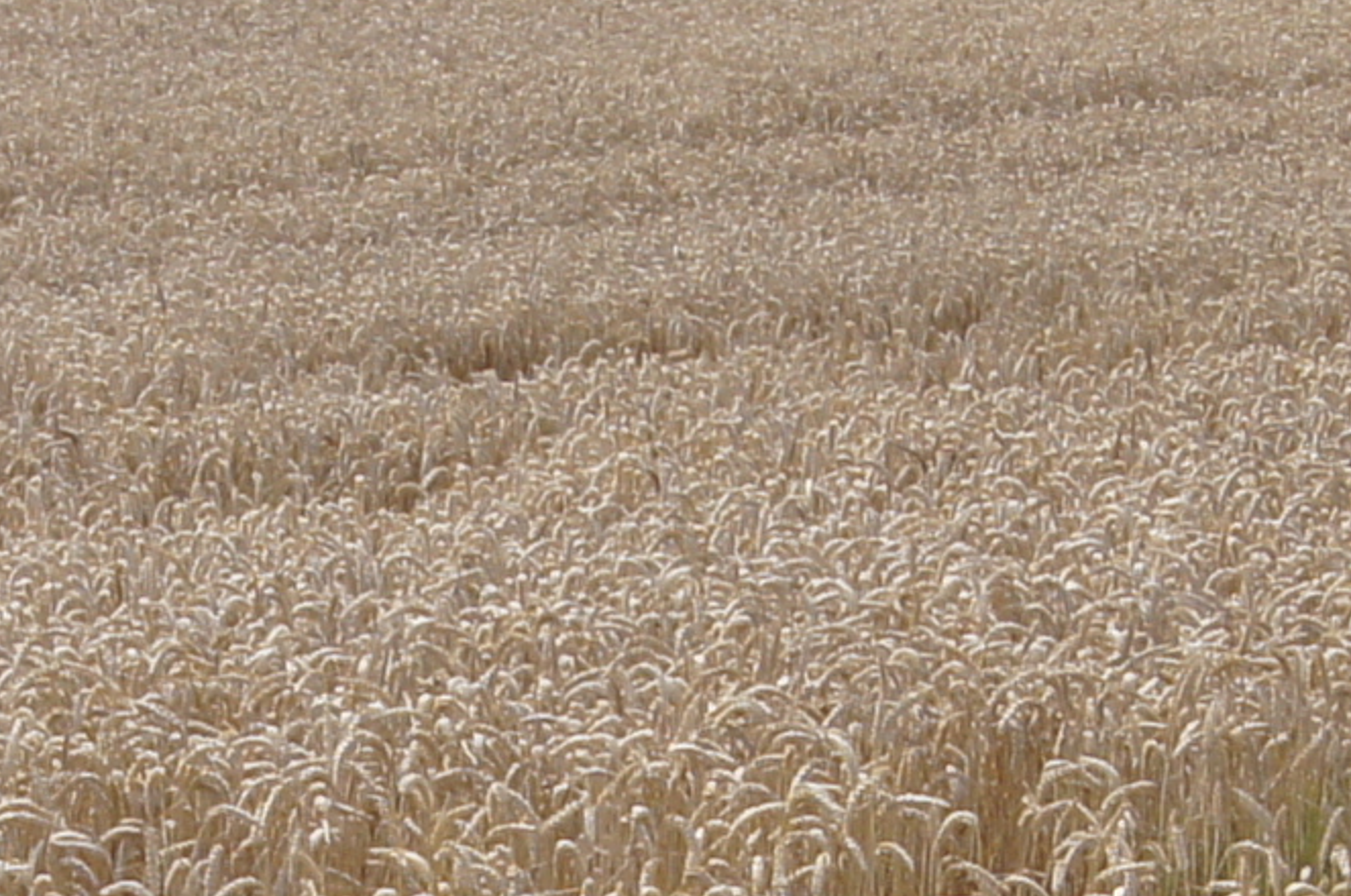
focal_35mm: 289
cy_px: 1342
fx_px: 10830
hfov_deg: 7.1
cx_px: 192
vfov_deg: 4.7
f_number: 13
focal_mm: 26
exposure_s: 1/80
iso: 100
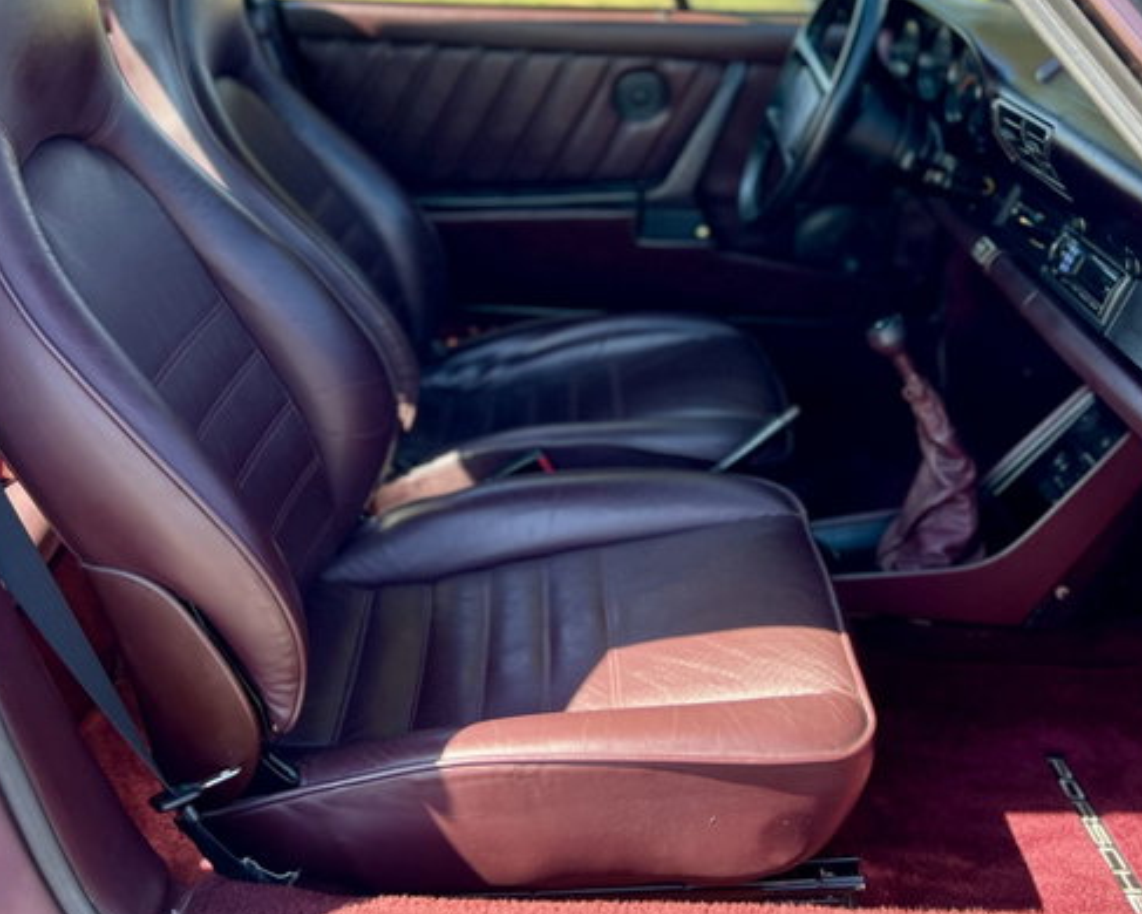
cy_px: 272
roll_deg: -0.4
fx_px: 1352
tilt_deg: -18.2
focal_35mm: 40
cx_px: 607
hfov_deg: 45.8
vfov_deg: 36.8
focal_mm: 5.7
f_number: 1.5
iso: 50
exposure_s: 1/376
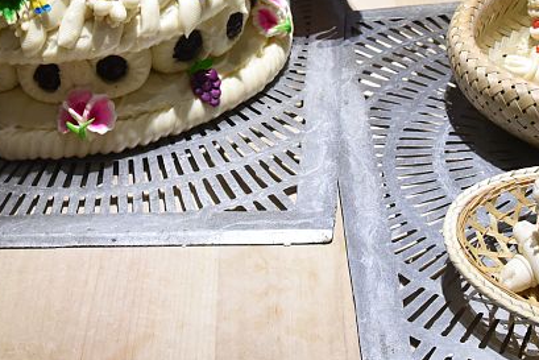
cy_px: -142
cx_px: 265
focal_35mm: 91
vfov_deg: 14.3
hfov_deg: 22.4
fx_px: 1363
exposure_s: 1/250
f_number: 8
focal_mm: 31
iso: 2500
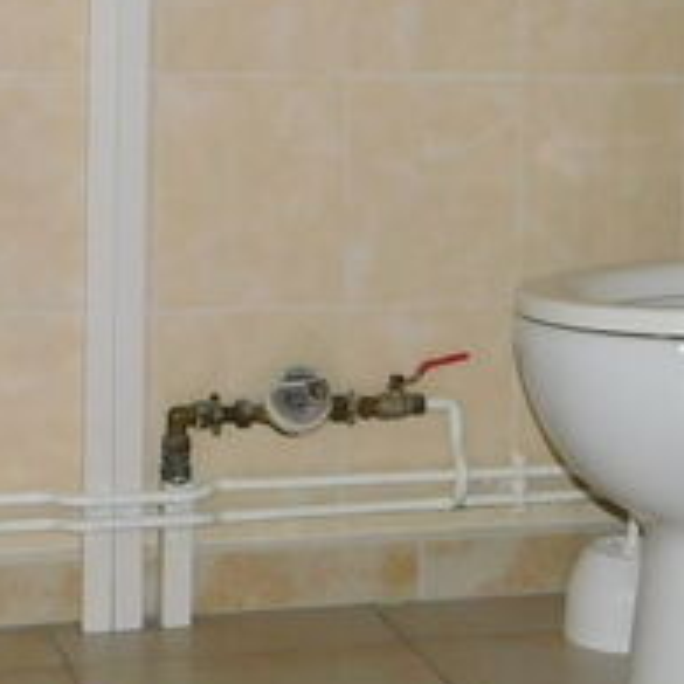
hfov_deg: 16.7
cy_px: 116
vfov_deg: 16.6
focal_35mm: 104
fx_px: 2325
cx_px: 509
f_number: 3
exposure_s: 1/30
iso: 200
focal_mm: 4
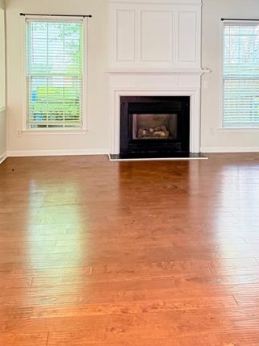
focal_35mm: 43
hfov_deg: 33.5
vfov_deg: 42.4
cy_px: 82
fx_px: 430
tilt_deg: -2.3
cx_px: 154
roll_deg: -1.4
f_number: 1.78
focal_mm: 6.76
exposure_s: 1/60
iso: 800
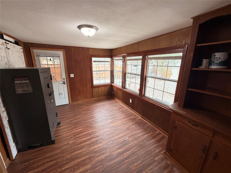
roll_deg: +0.7
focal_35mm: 14
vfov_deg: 85.7
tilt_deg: -14.9
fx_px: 93
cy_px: 86
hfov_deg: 102.1
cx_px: 116
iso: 320
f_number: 2.2
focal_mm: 2.22
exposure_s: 1/121
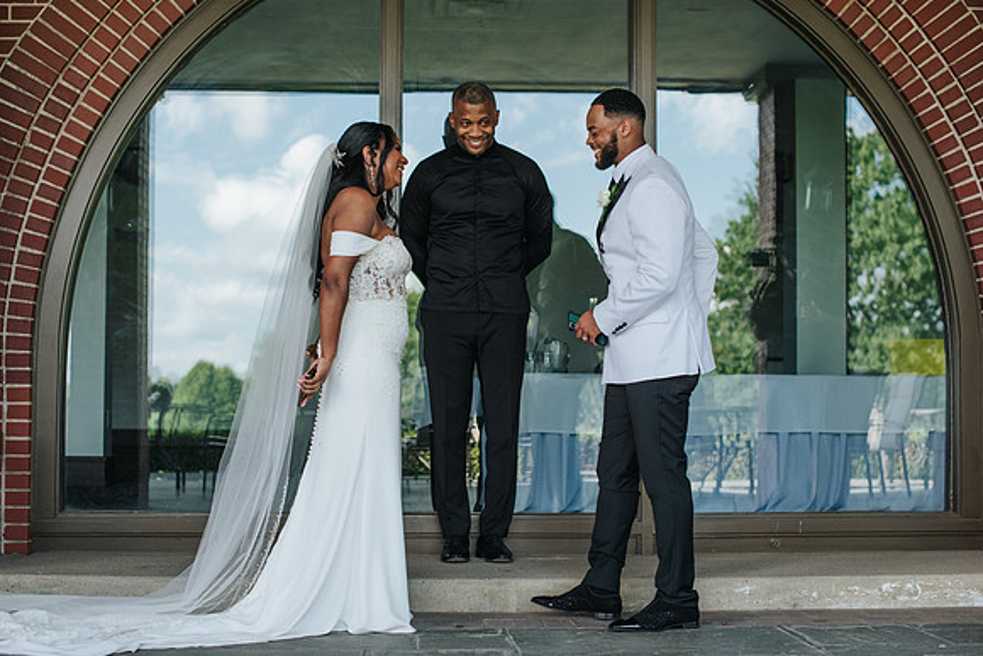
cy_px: 322
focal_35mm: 57
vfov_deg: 23.9
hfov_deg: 35.2
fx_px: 1548
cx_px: 466
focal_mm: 50
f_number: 3.2
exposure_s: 1/160
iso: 100
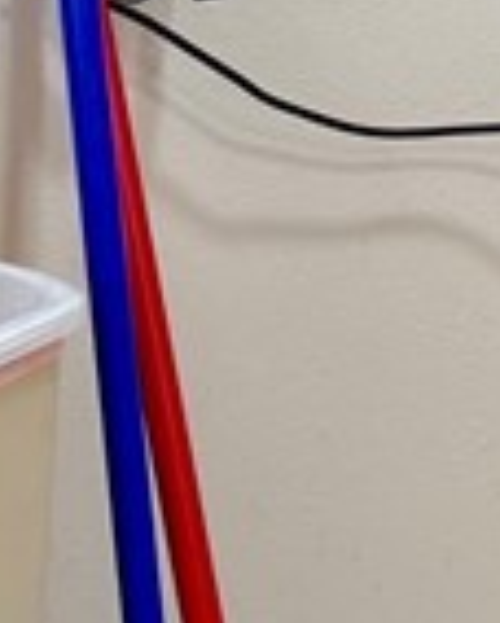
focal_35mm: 169
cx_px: 2031
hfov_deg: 6.9
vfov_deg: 10.6
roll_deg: +0.4
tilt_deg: -2.4
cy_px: -562
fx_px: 3119
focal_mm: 6.76
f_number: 1.78
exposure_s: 1/120
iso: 200
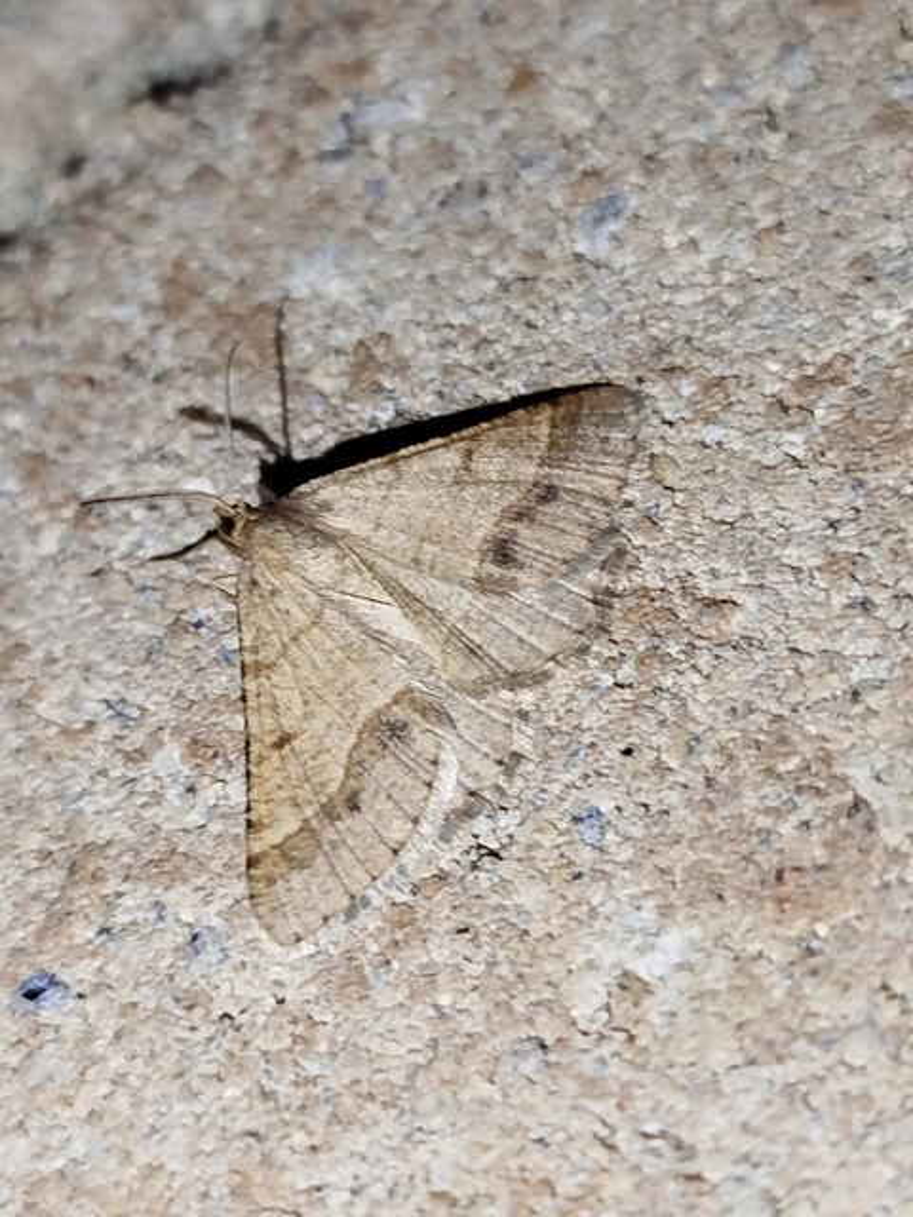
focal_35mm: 67
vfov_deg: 29.0
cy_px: 608
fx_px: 2356
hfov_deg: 21.9
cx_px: 456
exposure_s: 1/50
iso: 125
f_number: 1.7
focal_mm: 5.31
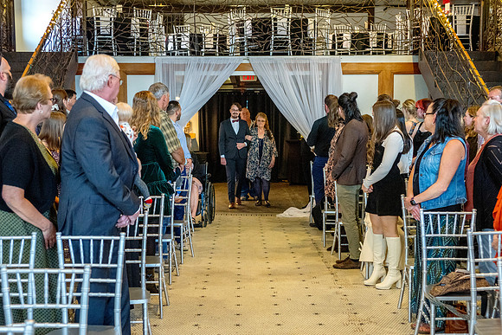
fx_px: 488
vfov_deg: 37.9
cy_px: 168
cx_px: 251
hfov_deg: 54.4
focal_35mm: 35
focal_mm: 35
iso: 4000
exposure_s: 1/200
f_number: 2.8
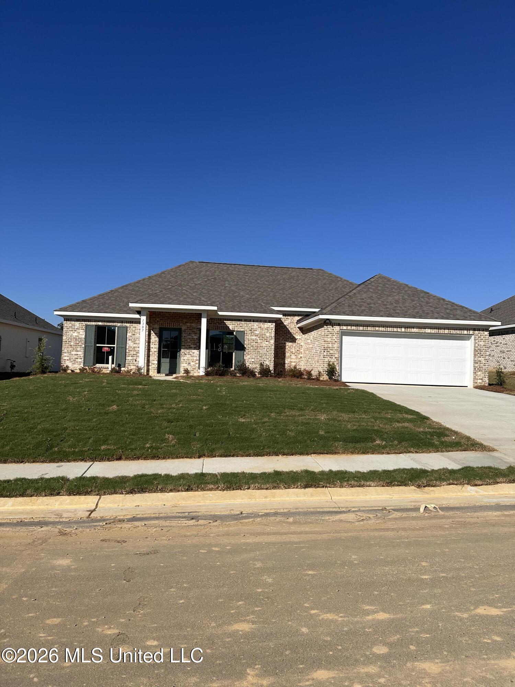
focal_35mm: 24
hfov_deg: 56.8
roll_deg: -2.2
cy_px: 344
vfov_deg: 71.6
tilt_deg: +3.2
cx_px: 258
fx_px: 476
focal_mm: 6.86
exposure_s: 1/8197
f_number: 1.78
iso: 80
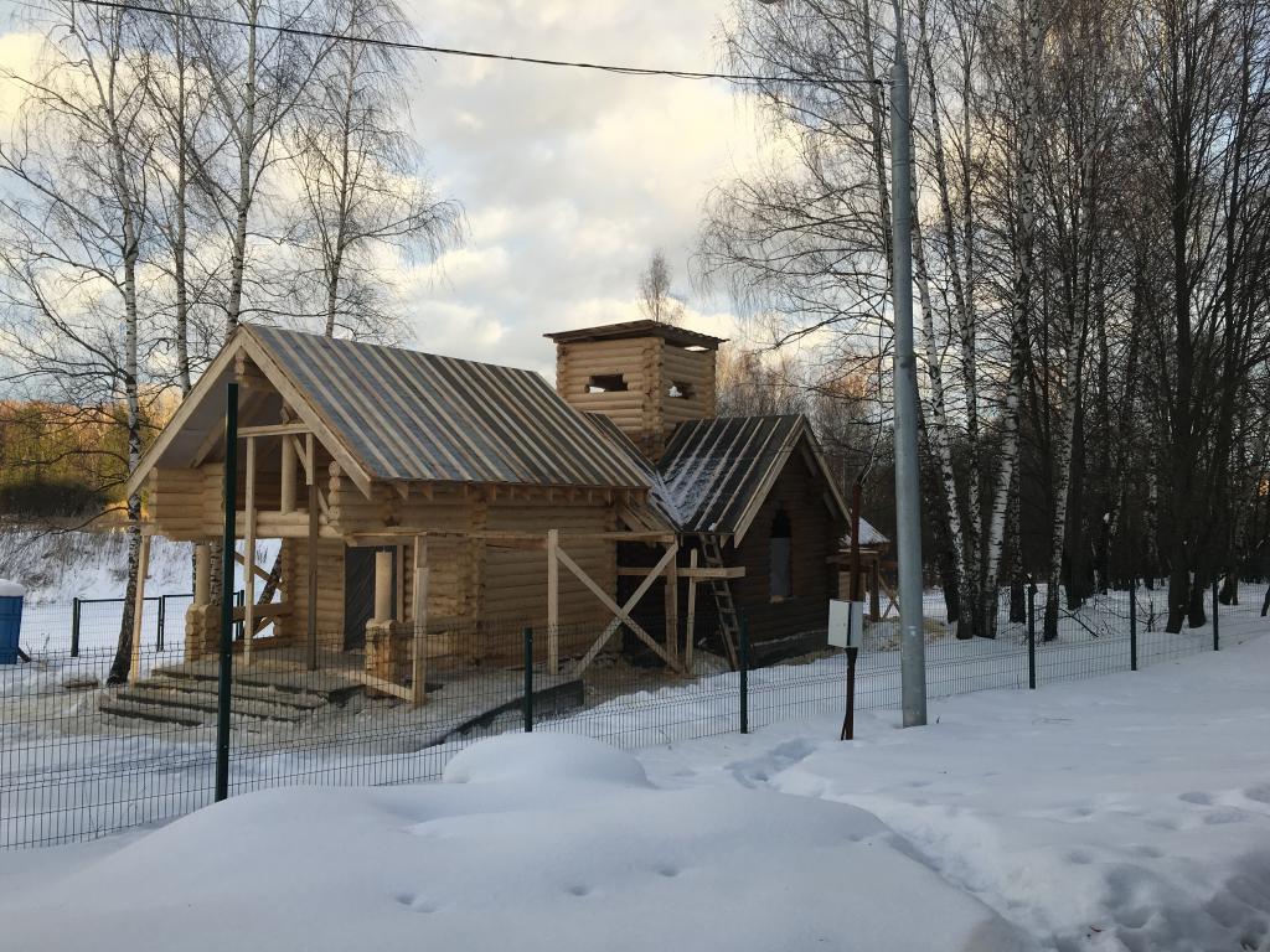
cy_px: 476
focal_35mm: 29
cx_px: 635
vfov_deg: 48.2
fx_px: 1064
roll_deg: -1.4
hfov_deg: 61.7
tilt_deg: +1.4
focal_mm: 4.15
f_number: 2.2
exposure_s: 1/523
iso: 25
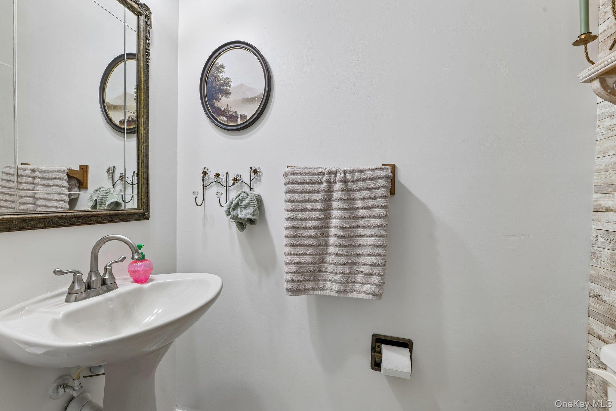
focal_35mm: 15
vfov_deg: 77.3
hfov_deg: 100.4
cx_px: 308
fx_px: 257
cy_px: 206
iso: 250
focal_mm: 15
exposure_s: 1/13
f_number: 9
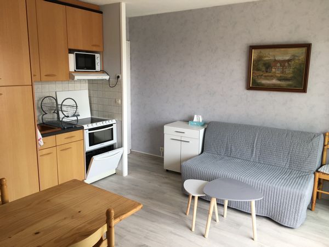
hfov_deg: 61.7
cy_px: 124
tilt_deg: -11.1
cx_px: 164
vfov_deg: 48.2
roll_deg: +0.0
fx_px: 276
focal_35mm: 29
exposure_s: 1/100
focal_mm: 4.15
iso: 32
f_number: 2.2
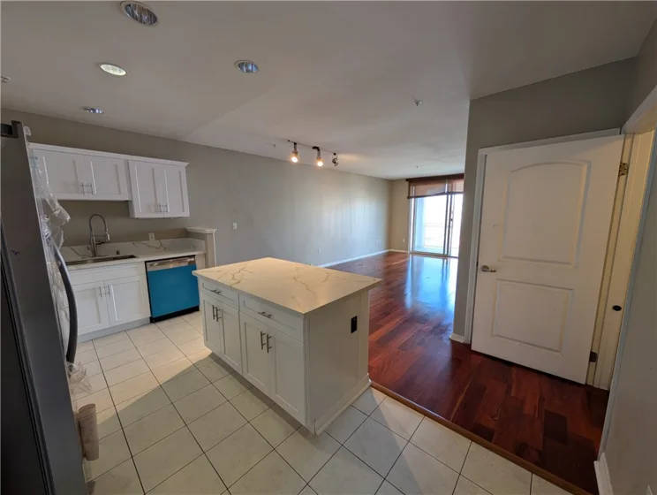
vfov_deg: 94.6
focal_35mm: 12
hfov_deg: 110.5
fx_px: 228
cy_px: 248
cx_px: 328
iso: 73
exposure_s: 1/120
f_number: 1.7
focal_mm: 2.02
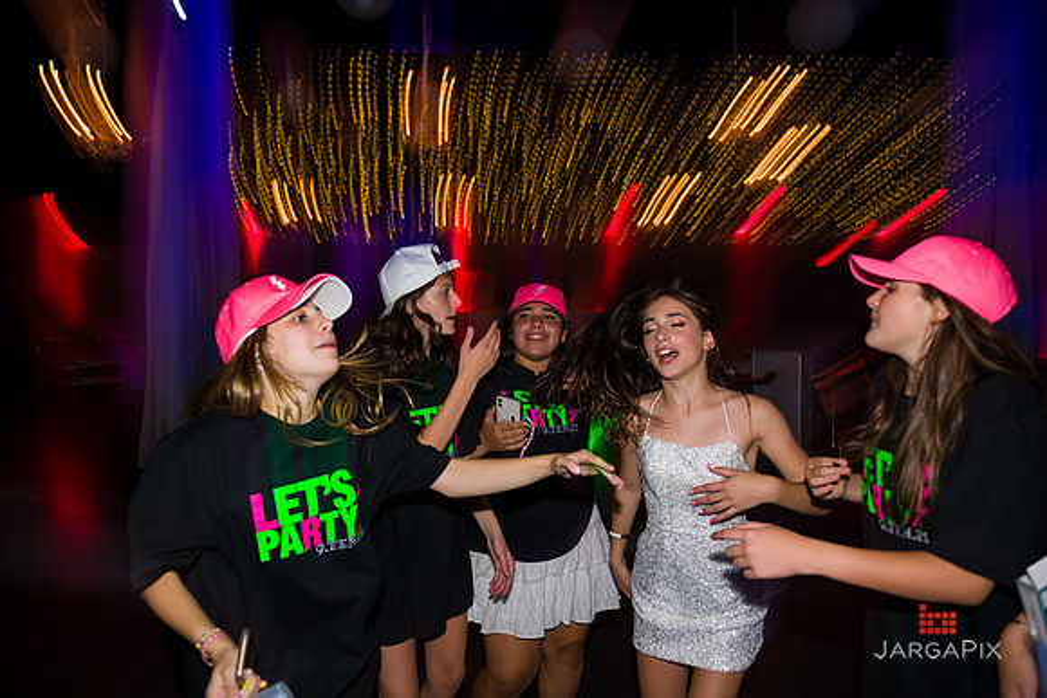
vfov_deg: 46.4
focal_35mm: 28
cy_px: 349
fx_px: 814
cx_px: 524
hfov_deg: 65.5
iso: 200
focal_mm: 28
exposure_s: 1/10
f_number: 3.2
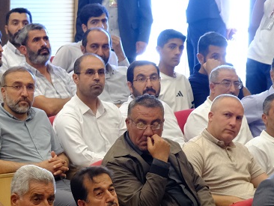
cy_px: 249
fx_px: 2329
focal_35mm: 294
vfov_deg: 5.0
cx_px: -222
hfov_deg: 6.6
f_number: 4
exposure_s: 1/50
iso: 1600
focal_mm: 54.5
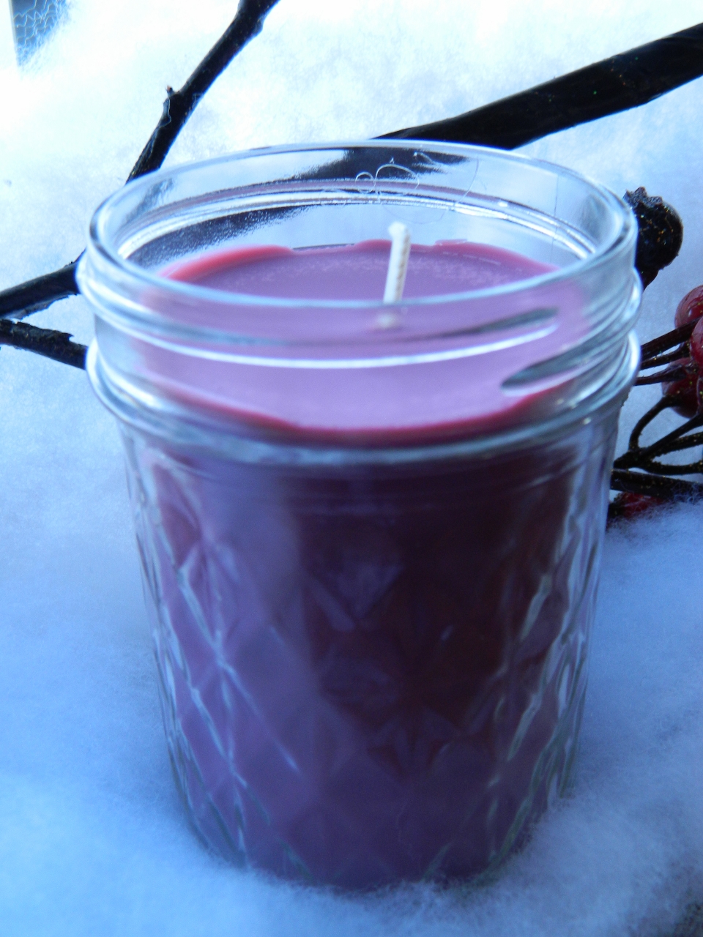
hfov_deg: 30.9
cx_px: 352
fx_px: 1273
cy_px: 468
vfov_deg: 40.4
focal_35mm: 47
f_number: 3.6
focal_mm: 8.4
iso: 140
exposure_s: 1/50
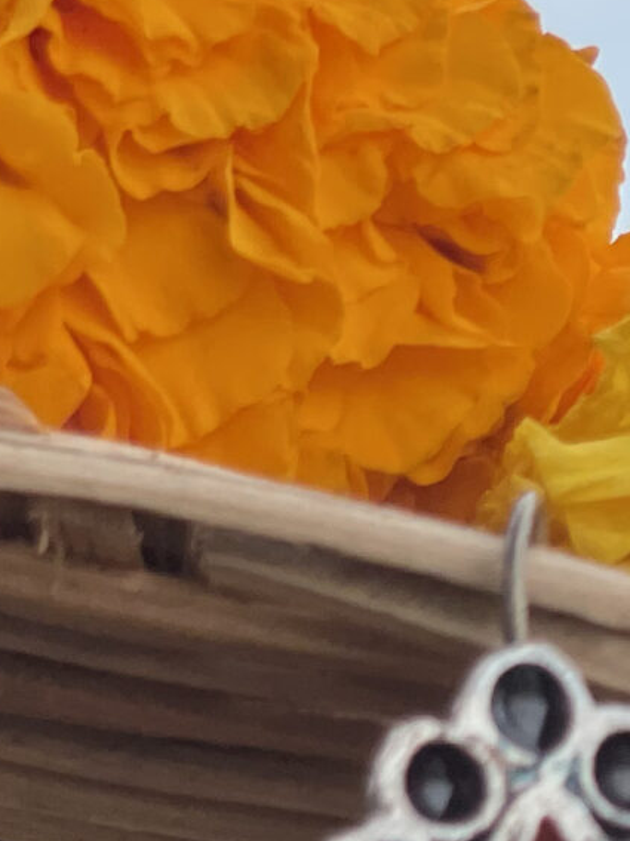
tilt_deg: +0.6
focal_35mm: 289
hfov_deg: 5.1
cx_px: 938
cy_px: 1105
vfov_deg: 6.8
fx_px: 7016
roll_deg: +2.7
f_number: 2.2
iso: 32
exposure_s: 1/481
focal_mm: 7.5
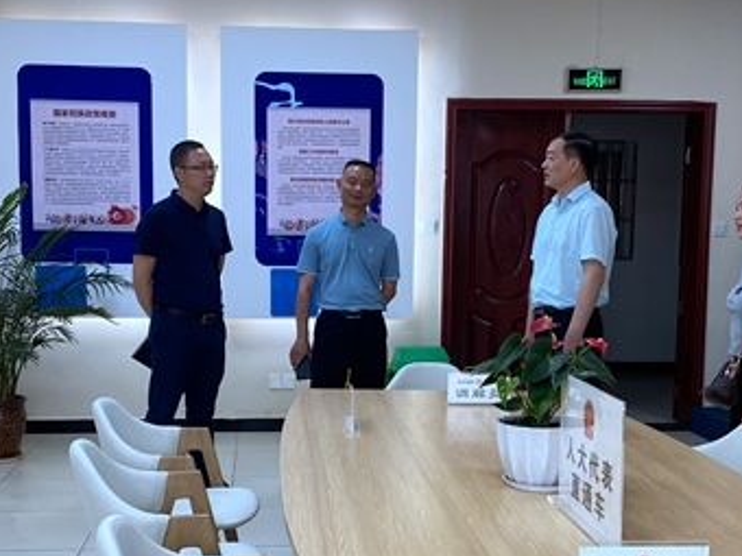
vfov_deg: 29.5
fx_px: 1050
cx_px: 343
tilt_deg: -6.9
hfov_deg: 38.9
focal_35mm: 49
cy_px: 353
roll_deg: -0.6
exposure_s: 1/100
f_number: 1.8
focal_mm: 4.25
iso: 100
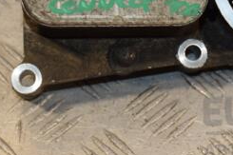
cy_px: -15
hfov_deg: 9.0
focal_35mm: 228
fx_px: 1475
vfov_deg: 6.0
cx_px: 185
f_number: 5.3
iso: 800
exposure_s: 1/200
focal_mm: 62
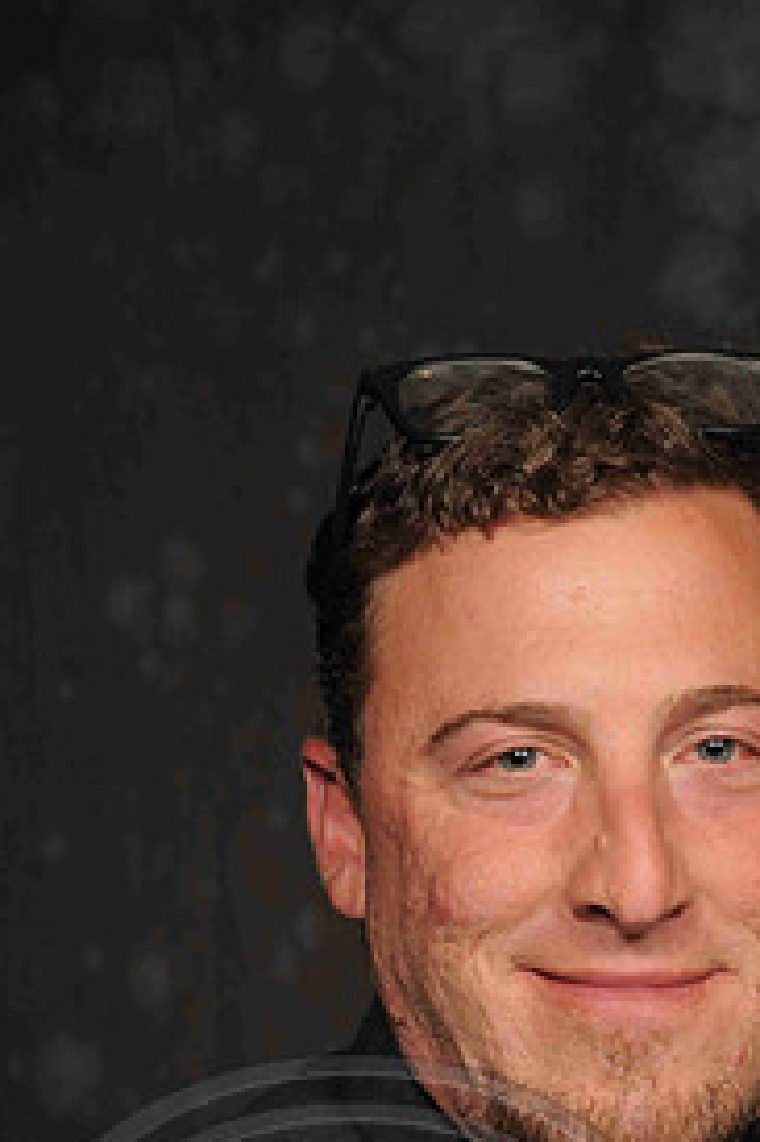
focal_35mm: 221
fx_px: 7007
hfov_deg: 6.2
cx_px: 530
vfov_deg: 9.3
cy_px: 922
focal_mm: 90
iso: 200
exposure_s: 1/60
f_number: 5.6
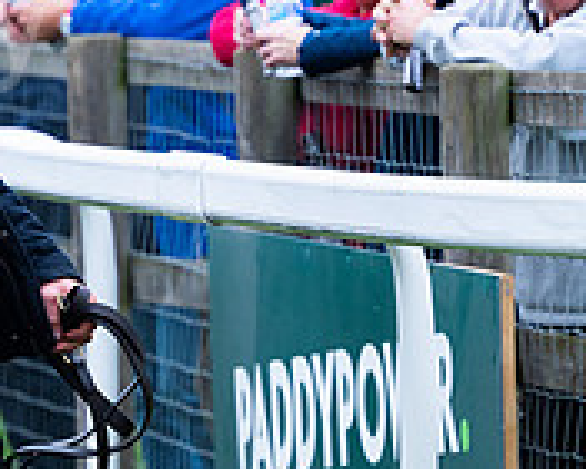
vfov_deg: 2.8
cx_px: -366
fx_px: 9666
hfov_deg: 3.5
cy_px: -146
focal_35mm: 557
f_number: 4
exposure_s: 1/1000
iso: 800
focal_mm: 180
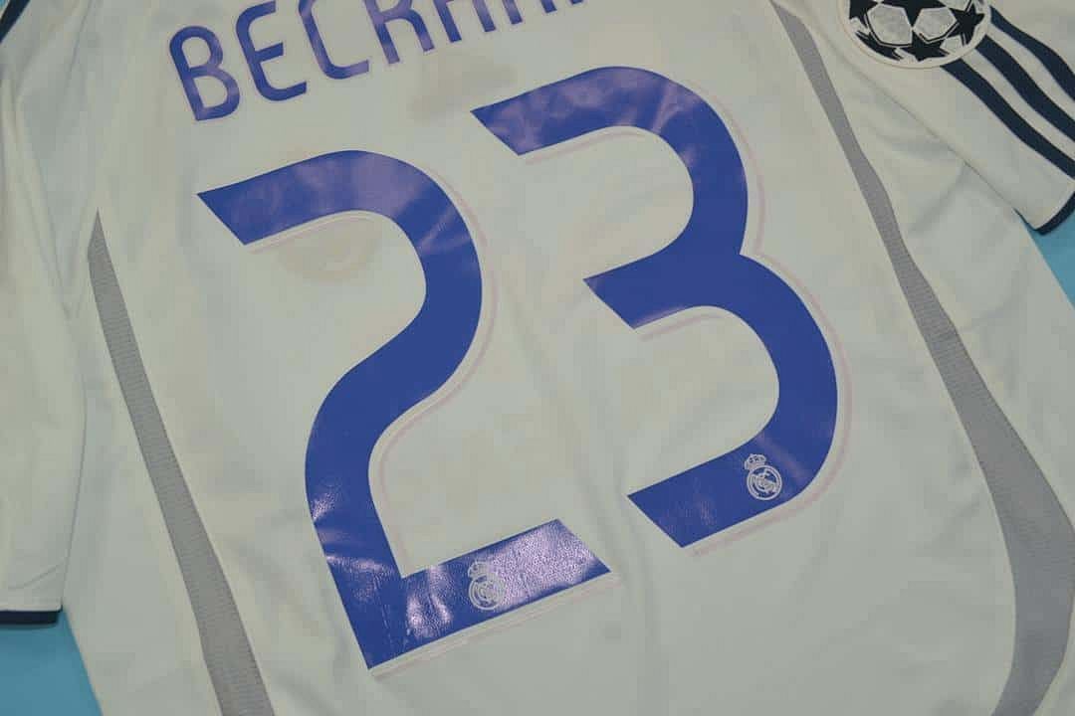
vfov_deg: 36.9
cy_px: 358
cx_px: 538
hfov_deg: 53.1
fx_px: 1075
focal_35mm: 36
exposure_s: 1/100
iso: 200
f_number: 6.3
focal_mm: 24
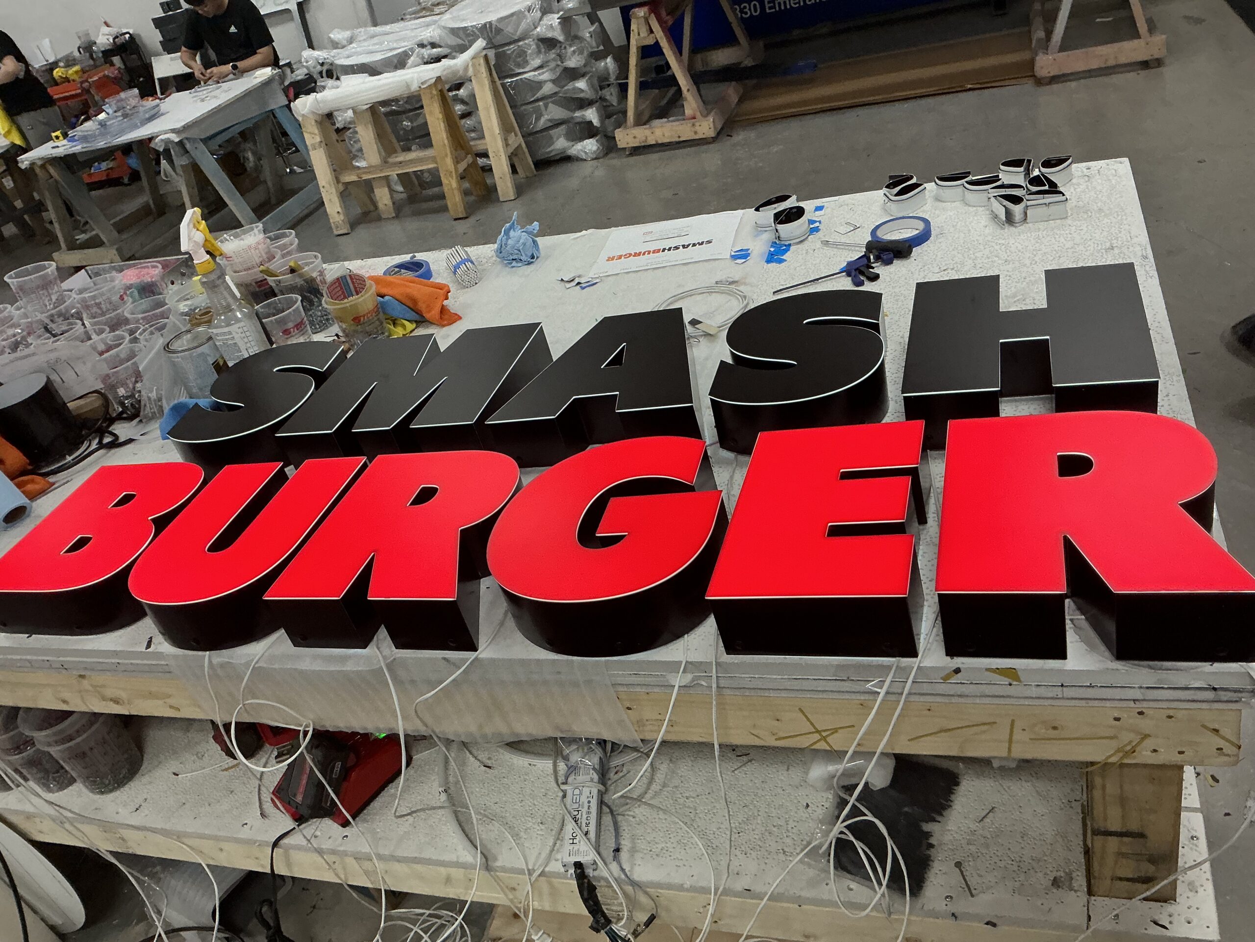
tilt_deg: -33.2
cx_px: 628
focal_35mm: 28
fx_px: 1015
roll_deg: +16.3
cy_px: 471
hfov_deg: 63.4
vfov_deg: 49.7
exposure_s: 1/60
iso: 125
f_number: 1.8
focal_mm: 3
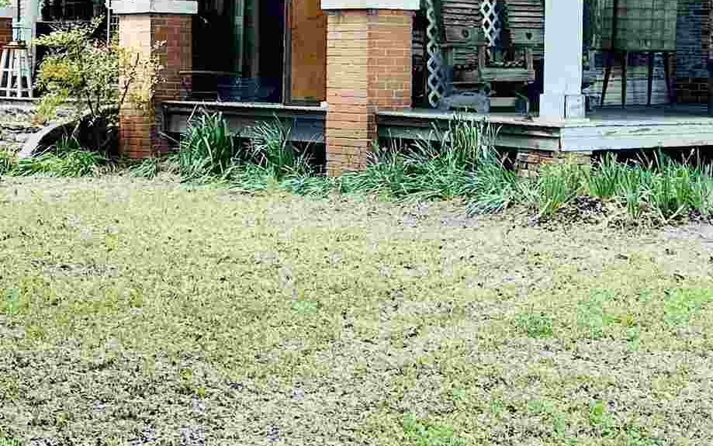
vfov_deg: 15.3
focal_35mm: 85
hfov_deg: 24.3
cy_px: 90
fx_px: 1652
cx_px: 317
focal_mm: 6.86
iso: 80
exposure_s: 1/685
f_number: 1.78
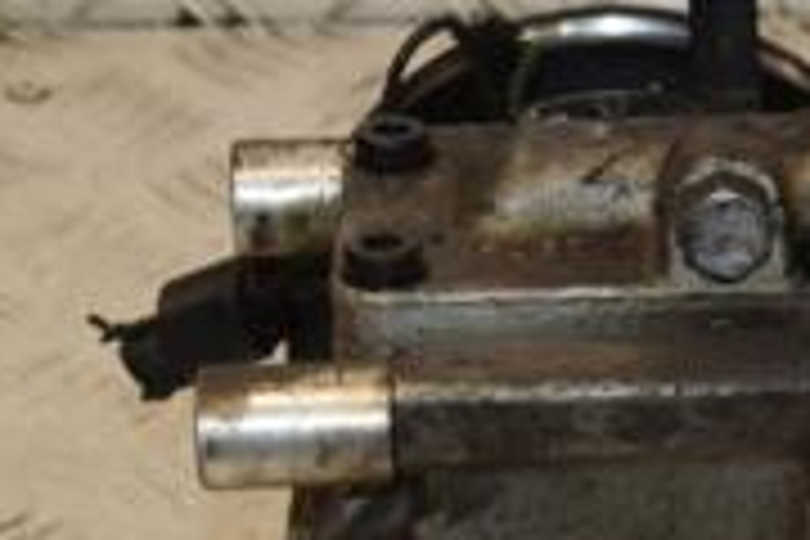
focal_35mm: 250
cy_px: 360
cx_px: 837
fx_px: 5625
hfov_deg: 8.2
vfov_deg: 5.5
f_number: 7.1
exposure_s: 1/200
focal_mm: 50
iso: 800
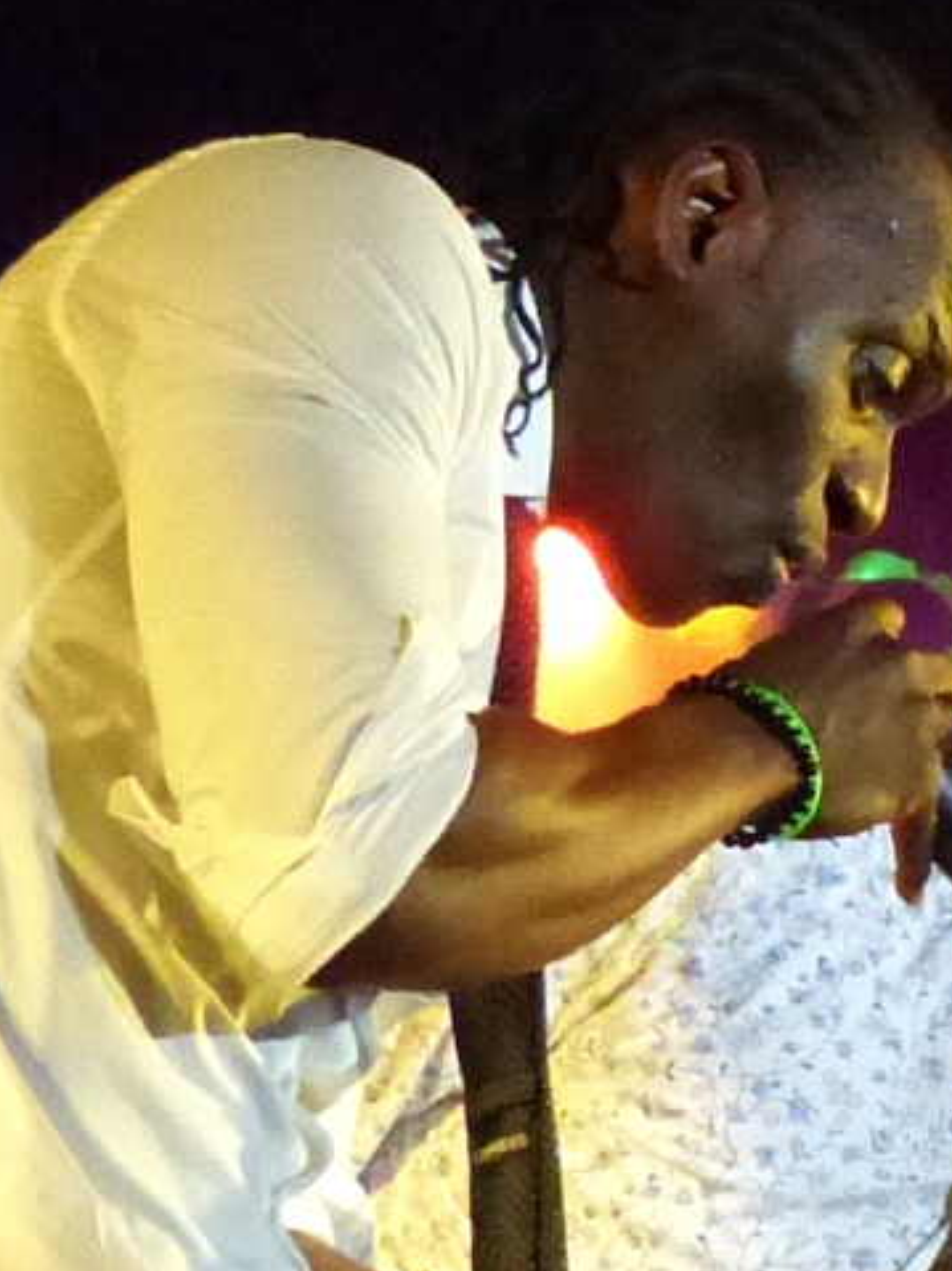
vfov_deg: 25.9
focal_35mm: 73
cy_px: 1120
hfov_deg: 19.8
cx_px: 839
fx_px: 2678
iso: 1600
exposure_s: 1/160
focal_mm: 6.3
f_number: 2.8
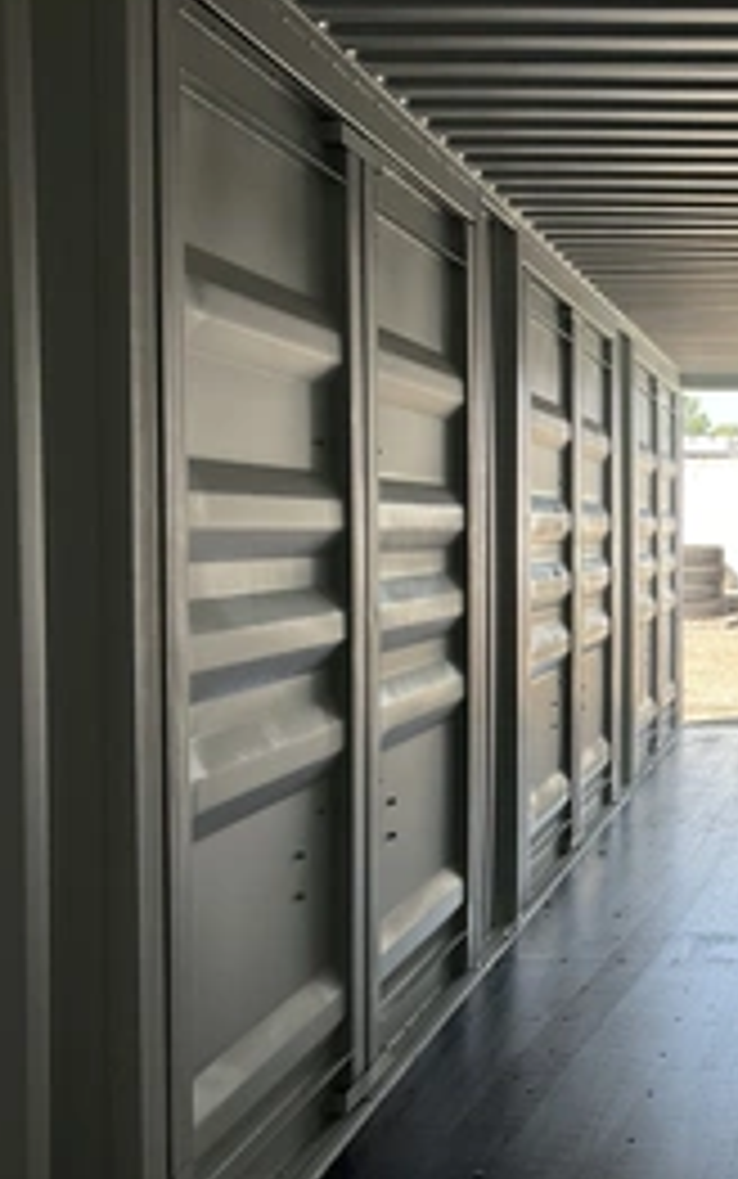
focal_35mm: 47
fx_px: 1511
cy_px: 608
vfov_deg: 42.6
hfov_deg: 25.5
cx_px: 810
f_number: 1.8
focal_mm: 3
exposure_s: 1/132
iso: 16
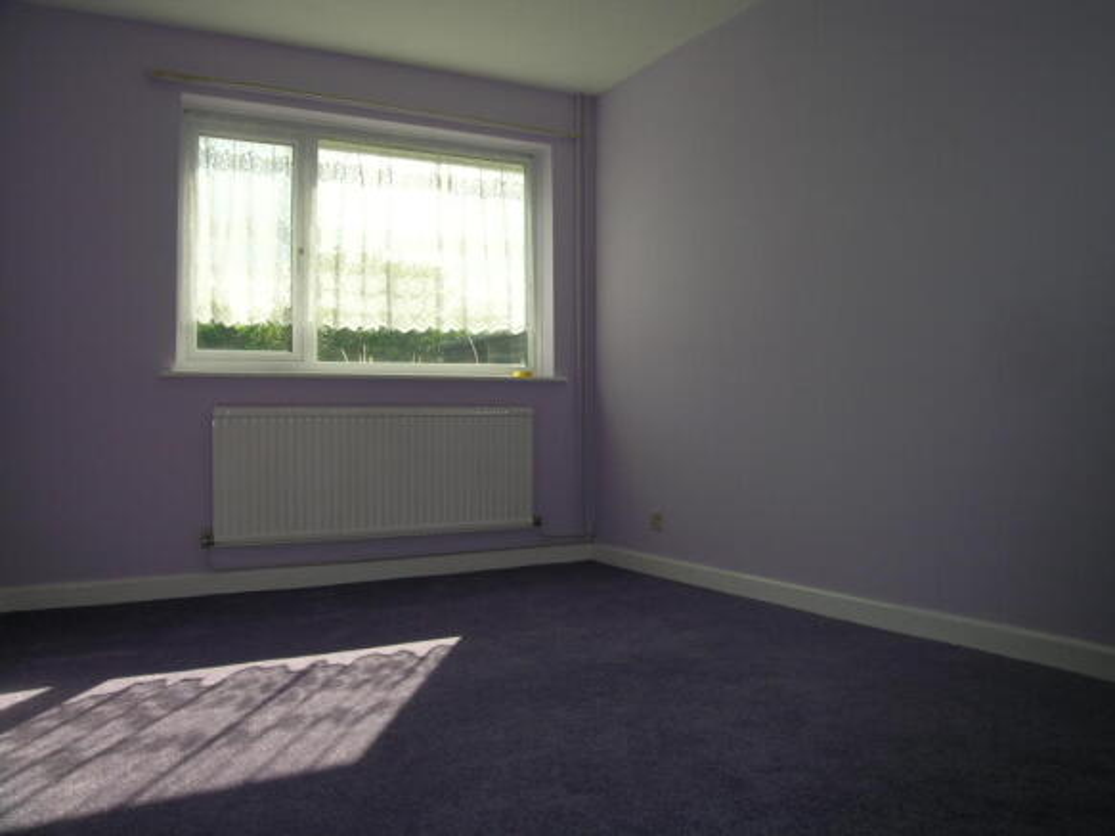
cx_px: 558
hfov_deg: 63.5
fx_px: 902
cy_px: 418
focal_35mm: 28
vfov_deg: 49.7
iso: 50
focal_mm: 5.8
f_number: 5.6
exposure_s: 1/157
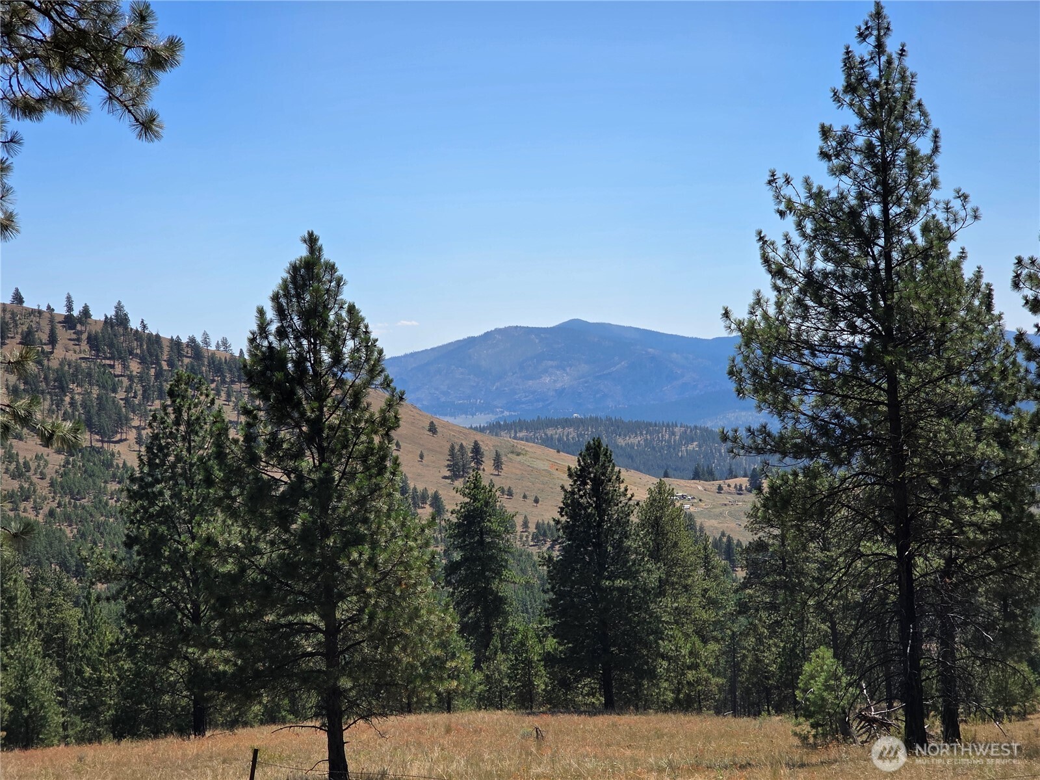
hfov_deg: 28.2
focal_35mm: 69
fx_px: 2073
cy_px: 390
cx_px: 520
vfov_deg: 21.3
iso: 50
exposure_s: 1/2391
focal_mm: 7.9
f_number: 2.4
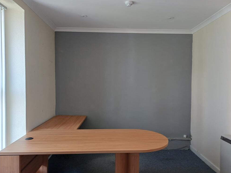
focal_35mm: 26
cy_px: 88
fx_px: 173
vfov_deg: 53.0
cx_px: 114
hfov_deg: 67.3
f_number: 1.8
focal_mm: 4.65
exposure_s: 1/50
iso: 100
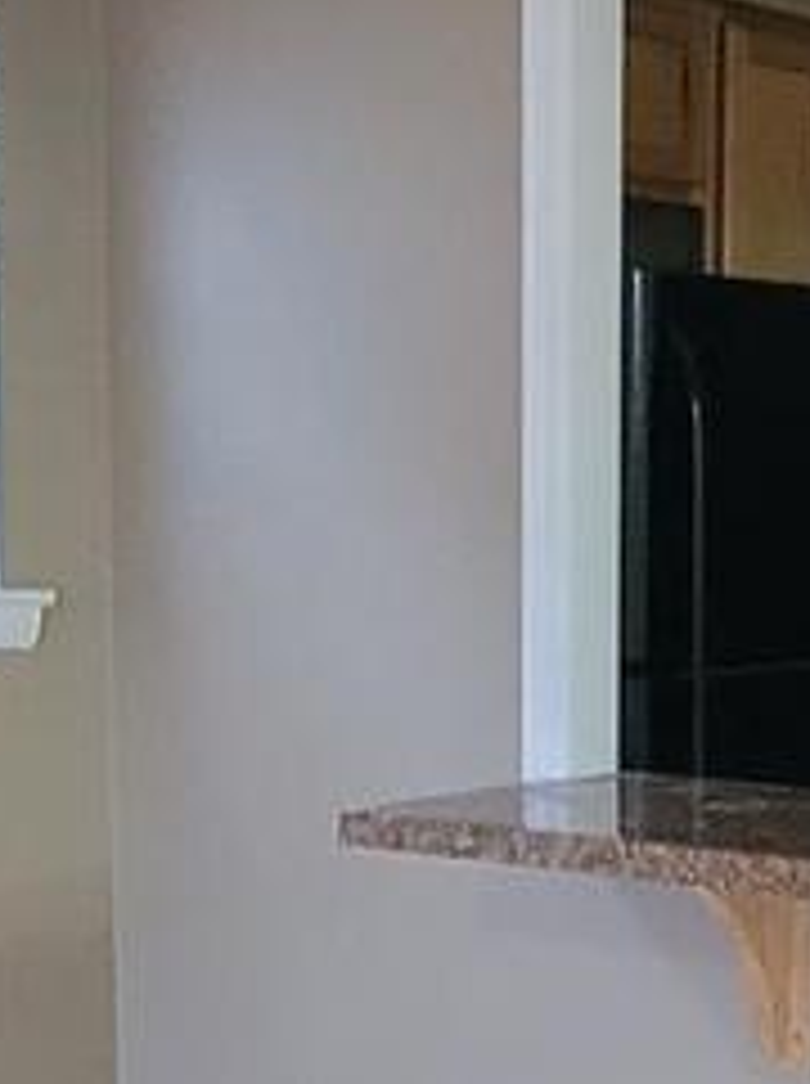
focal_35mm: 83
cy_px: 895
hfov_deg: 17.4
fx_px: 2596
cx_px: 760
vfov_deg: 23.2
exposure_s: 1/30
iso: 640
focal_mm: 2.2
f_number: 2.2
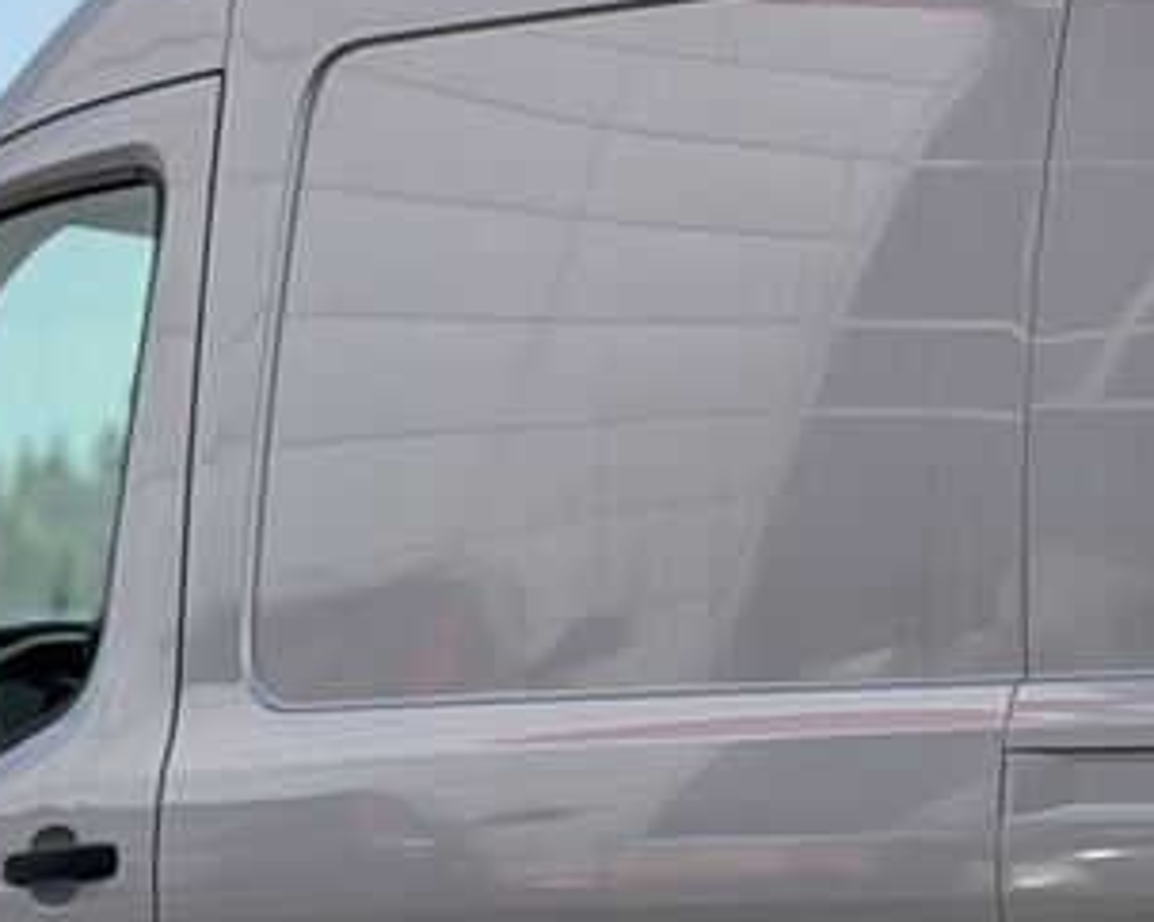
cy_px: 1120
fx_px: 7611
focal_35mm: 223
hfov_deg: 8.5
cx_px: 1714
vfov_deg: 6.9
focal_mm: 6.76
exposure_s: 1/3096
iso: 80
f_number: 1.78
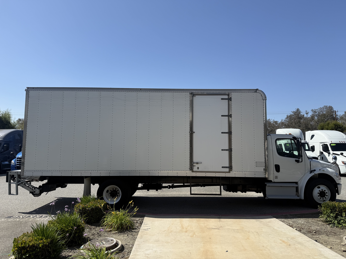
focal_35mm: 24
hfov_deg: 71.6
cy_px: 130
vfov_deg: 56.8
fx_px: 240
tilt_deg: +3.9
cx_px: 173
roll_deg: -0.5
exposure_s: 1/5319
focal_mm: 6.76
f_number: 1.78
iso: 80
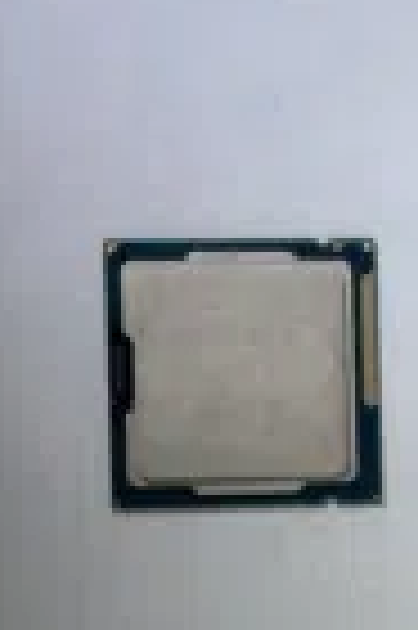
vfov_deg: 14.3
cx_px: 643
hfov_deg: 9.3
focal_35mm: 143
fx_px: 2497
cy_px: 490
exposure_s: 1/184
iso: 64
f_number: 1.78
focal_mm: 6.86
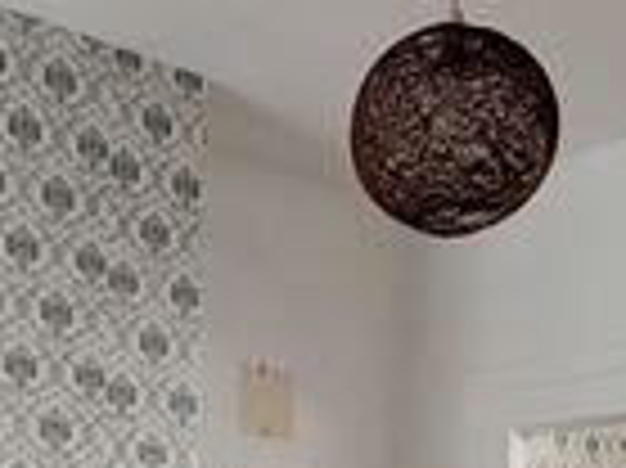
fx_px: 1247
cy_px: 666
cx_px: 248
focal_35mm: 69
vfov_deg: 19.1
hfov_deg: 28.1
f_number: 1.7
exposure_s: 1/63.5
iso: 108
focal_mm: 2.02
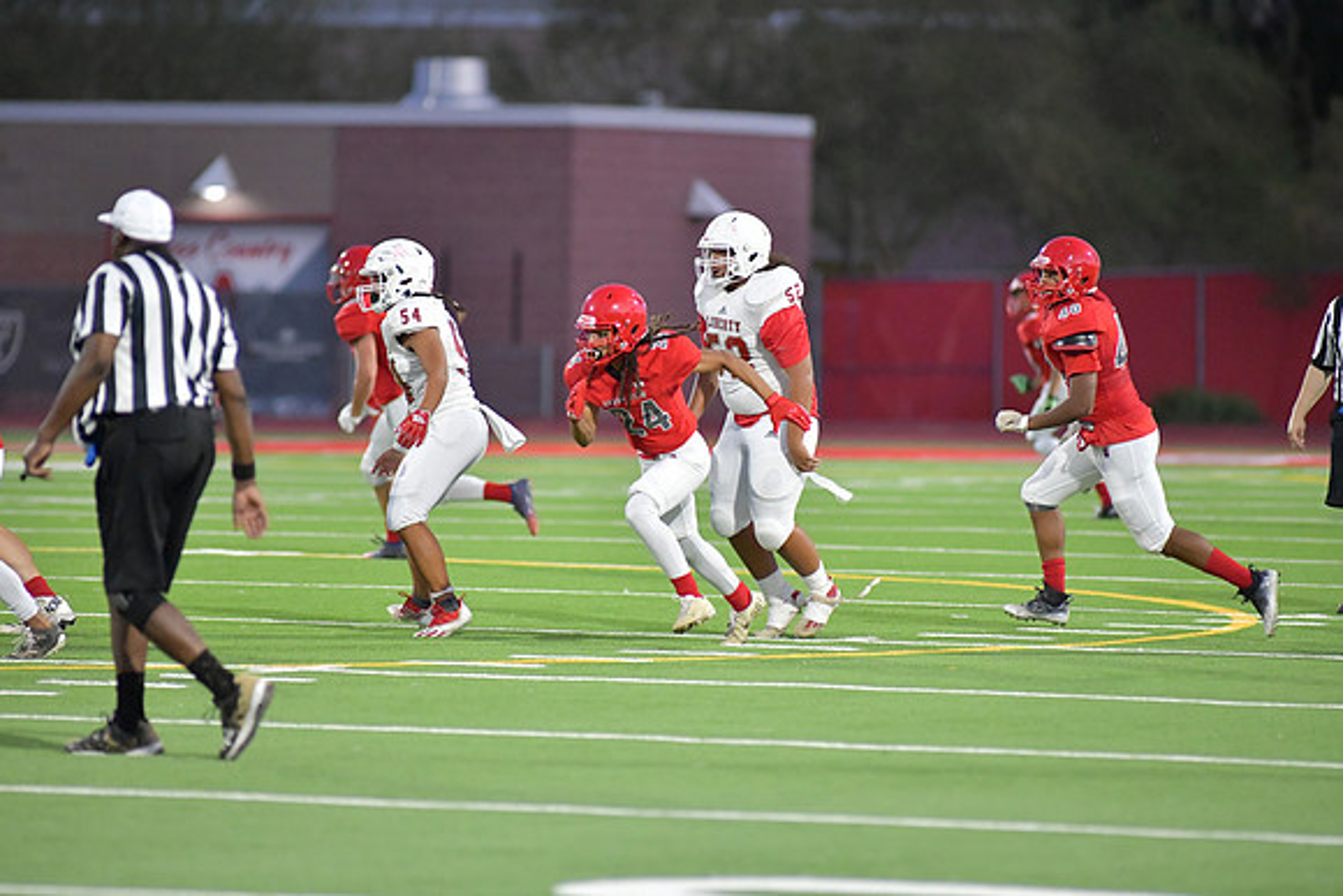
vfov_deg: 4.6
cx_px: 672
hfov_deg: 6.9
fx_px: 11194
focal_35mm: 300
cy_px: 448
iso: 7200
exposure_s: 1/1250
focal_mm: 300
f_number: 3.5
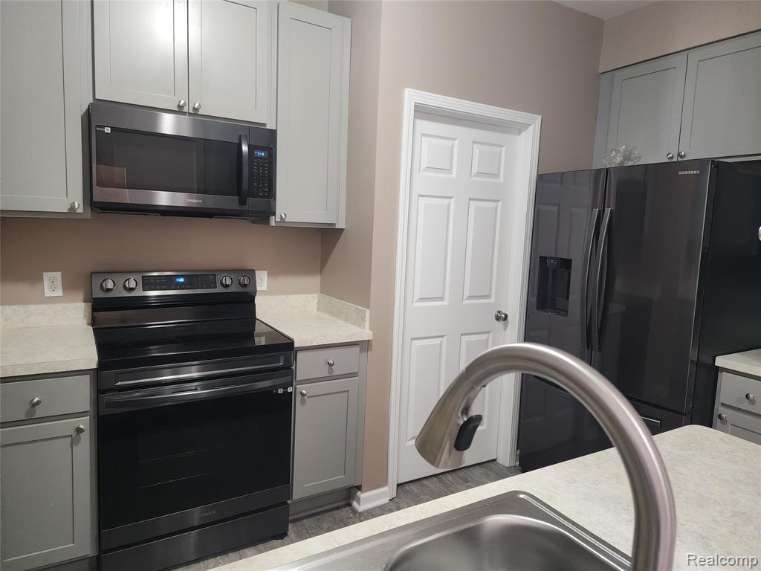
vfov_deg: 58.9
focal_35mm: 23
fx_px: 506
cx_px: 380
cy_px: 286
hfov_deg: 73.9
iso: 800
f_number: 1.8
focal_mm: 6.4
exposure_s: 1/60
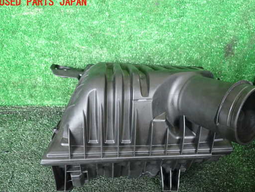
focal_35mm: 35
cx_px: 145
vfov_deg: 40.7
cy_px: 108
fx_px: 258
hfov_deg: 52.4
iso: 800
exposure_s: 1/30
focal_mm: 5.4
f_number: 2.3
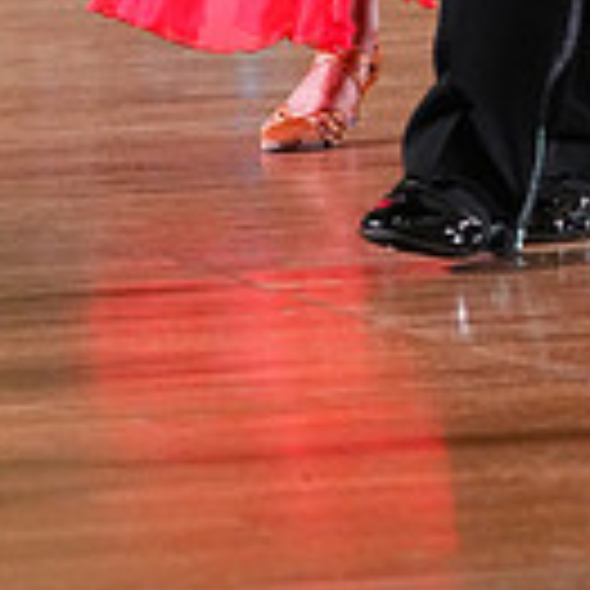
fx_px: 8581
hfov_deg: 3.9
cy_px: -649
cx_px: 385
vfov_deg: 3.9
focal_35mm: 445
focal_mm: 118
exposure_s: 1/400
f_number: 4.5
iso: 6400
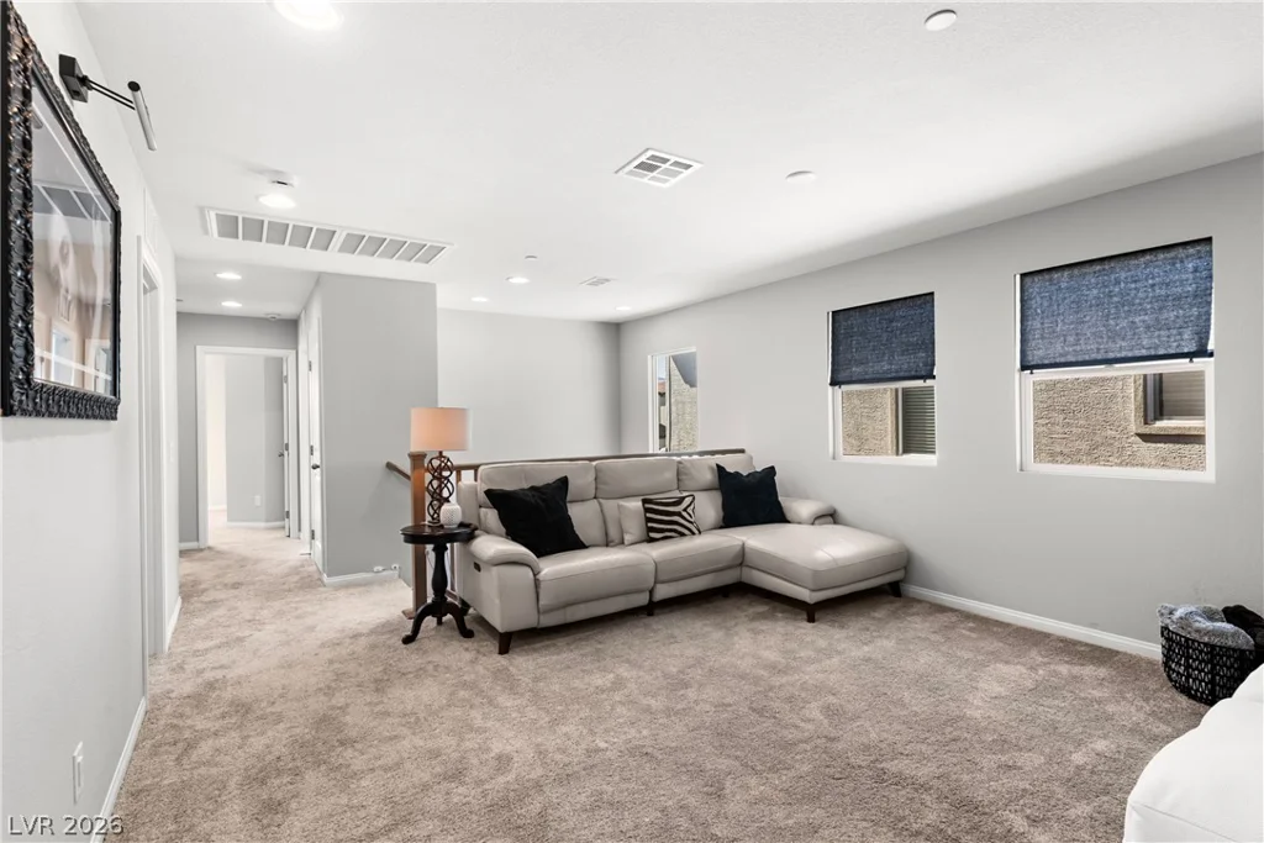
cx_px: 632
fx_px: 597
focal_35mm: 17
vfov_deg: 70.5
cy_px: 422
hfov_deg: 93.3
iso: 500
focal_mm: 17
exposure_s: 1/15
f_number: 9
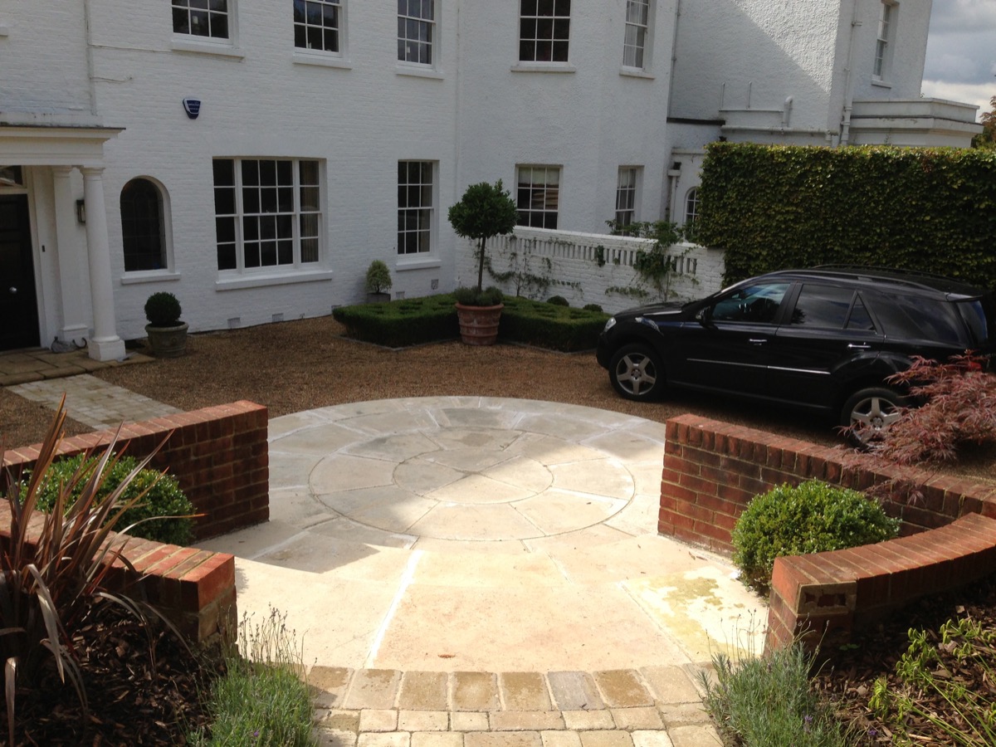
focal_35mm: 33
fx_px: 950
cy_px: 374
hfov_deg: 55.4
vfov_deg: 42.9
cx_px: 498
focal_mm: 4.13
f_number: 2.4
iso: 50
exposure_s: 1/1085
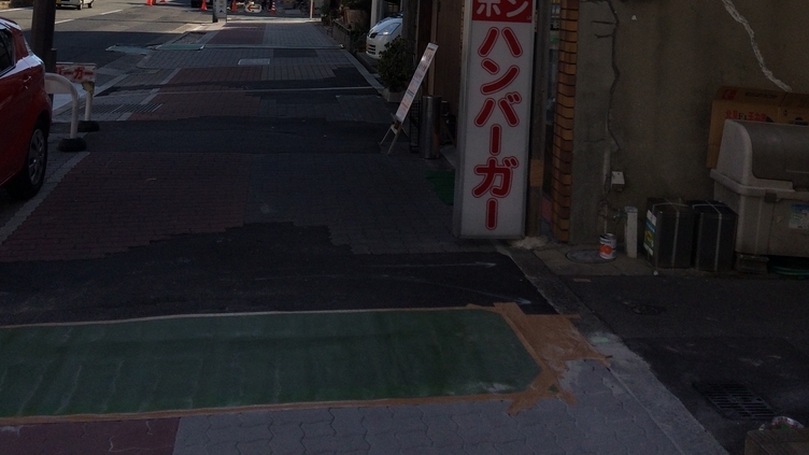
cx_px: 401
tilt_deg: +0.5
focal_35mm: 43
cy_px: -70
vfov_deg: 25.3
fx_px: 922
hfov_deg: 47.4
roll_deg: -2.1
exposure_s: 1/2283
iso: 32
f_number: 2.2
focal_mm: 4.15
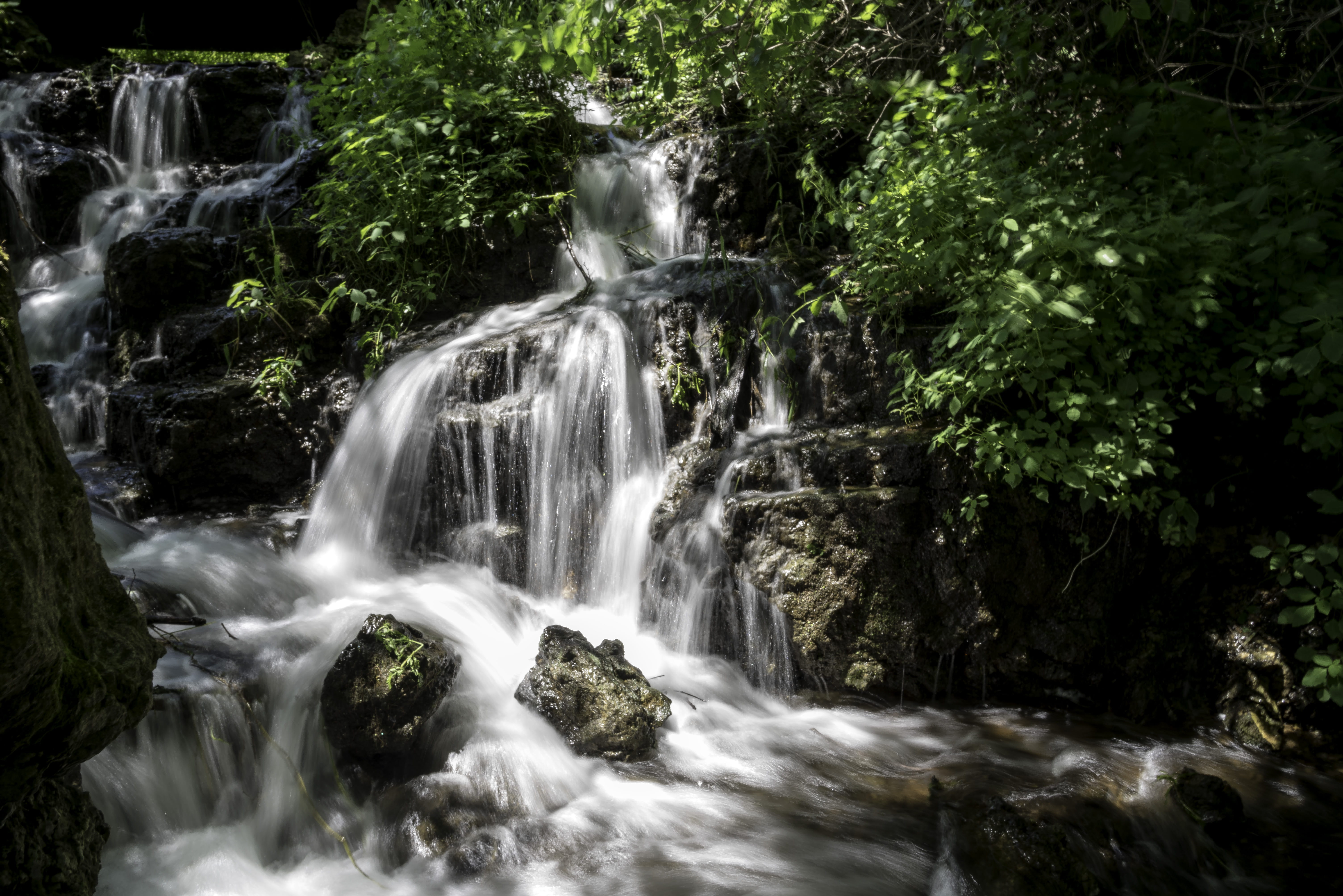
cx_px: 672
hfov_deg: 73.7
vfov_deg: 53.2
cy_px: 448
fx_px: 896
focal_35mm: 24
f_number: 18
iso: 100
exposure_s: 1/4
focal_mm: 24
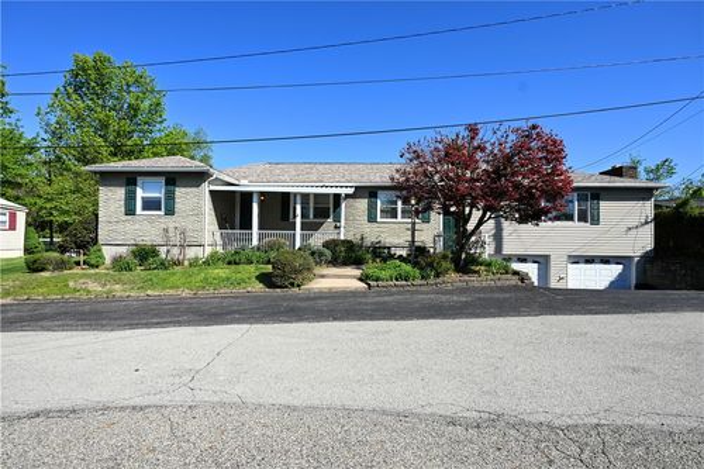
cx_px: 352
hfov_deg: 87.7
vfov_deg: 65.2
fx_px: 367
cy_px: 234
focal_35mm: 19
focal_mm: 12.5
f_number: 8
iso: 100
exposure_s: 1/250
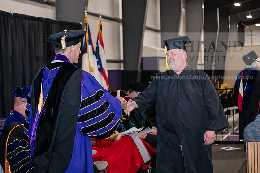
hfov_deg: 28.8
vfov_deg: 19.5
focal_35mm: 70
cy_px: 86
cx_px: 130
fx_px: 506
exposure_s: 1/200
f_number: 5
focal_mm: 70
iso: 2500
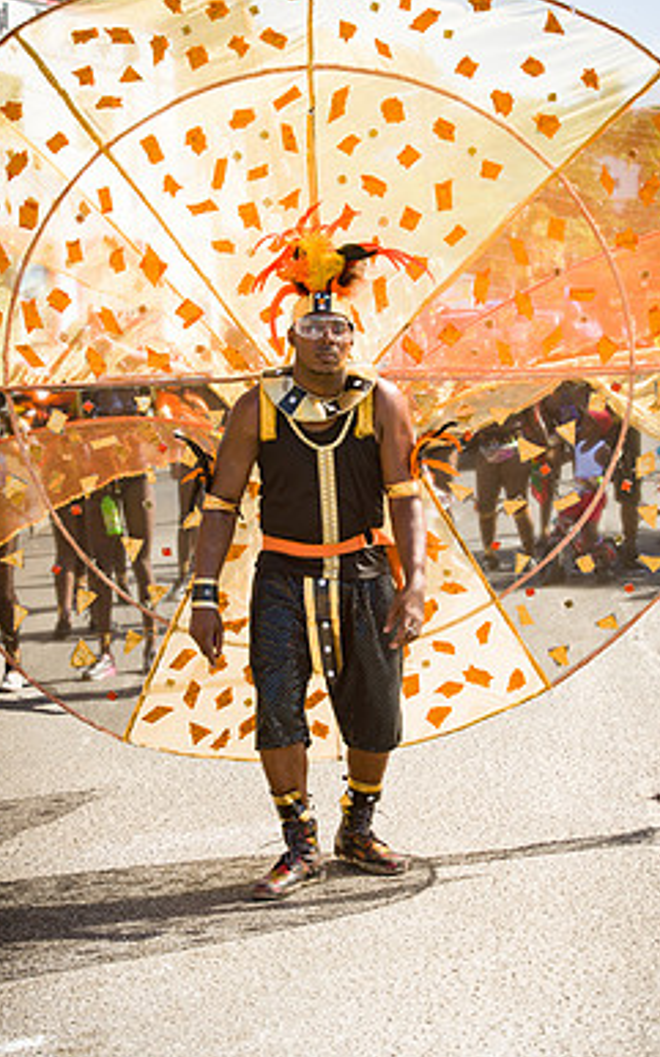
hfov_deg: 15.7
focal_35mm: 83
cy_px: 600
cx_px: 346
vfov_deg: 24.9
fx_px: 2390
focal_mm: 70
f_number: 8
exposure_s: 1/200
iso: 100
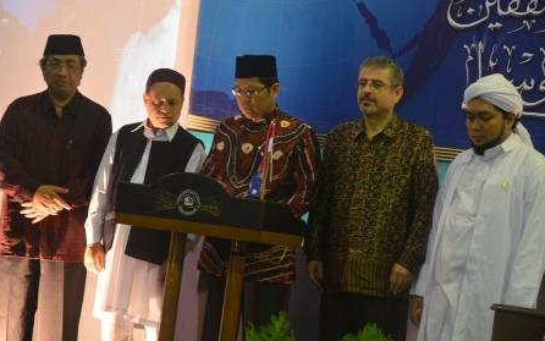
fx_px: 1887
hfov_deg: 16.4
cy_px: 161
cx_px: 273
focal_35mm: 127
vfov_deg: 10.3
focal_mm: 82
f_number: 5
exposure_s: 1/50
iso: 1600
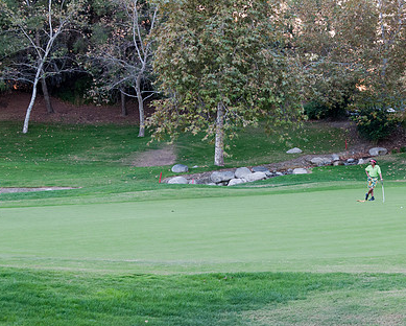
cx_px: 264
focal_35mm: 67
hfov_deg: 28.1
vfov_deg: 22.8
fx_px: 806
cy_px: 172
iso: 640
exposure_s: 1/100
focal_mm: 32
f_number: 5
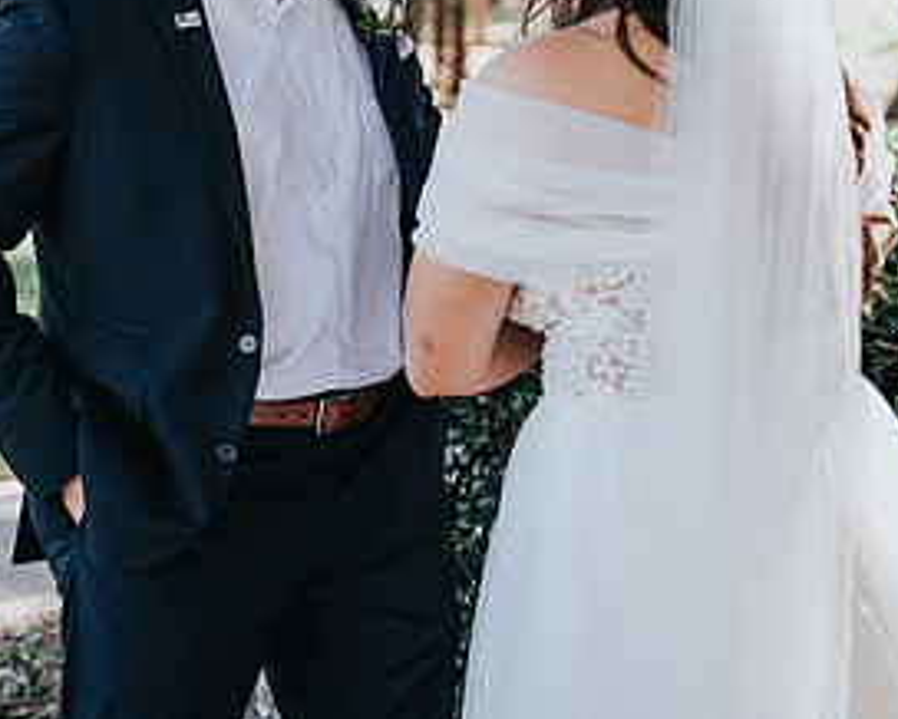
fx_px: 3271
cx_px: 139
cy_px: 47
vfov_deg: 12.4
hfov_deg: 15.5
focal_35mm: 123
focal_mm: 52
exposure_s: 1/160
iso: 125
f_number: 2.8
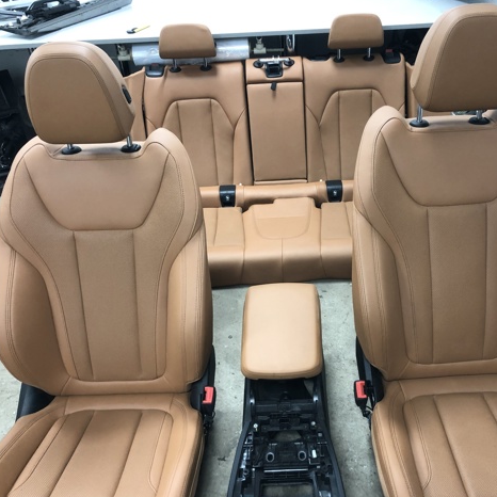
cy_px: 251
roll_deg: +3.9
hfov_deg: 48.2
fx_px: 552
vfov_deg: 48.5
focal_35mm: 34
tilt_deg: -36.0
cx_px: 296
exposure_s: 1/17
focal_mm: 4
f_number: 1.8
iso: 64
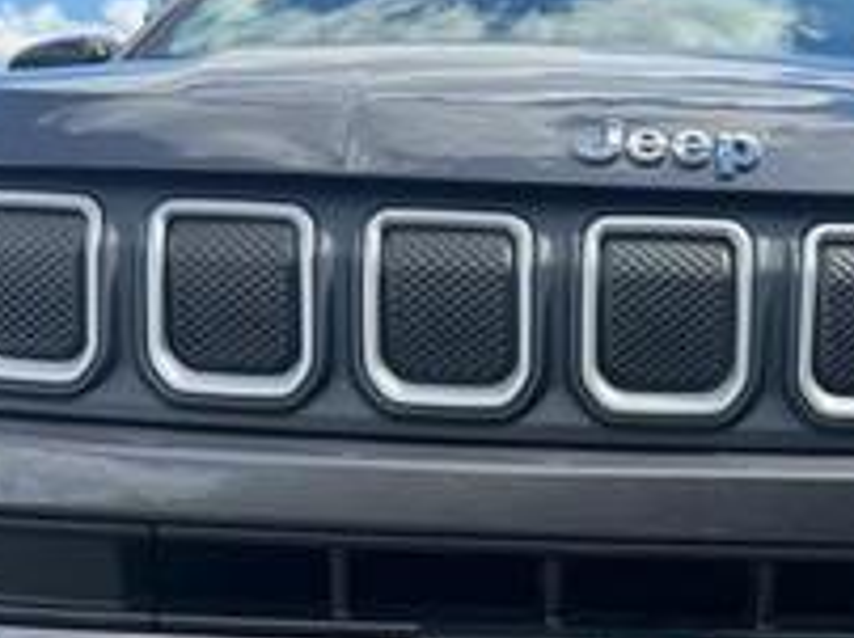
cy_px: 549
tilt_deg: -10.0
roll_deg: +1.2
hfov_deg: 31.7
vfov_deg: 23.8
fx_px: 1478
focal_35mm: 60
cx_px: 630
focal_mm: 6.76
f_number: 1.78
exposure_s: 1/1770
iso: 100
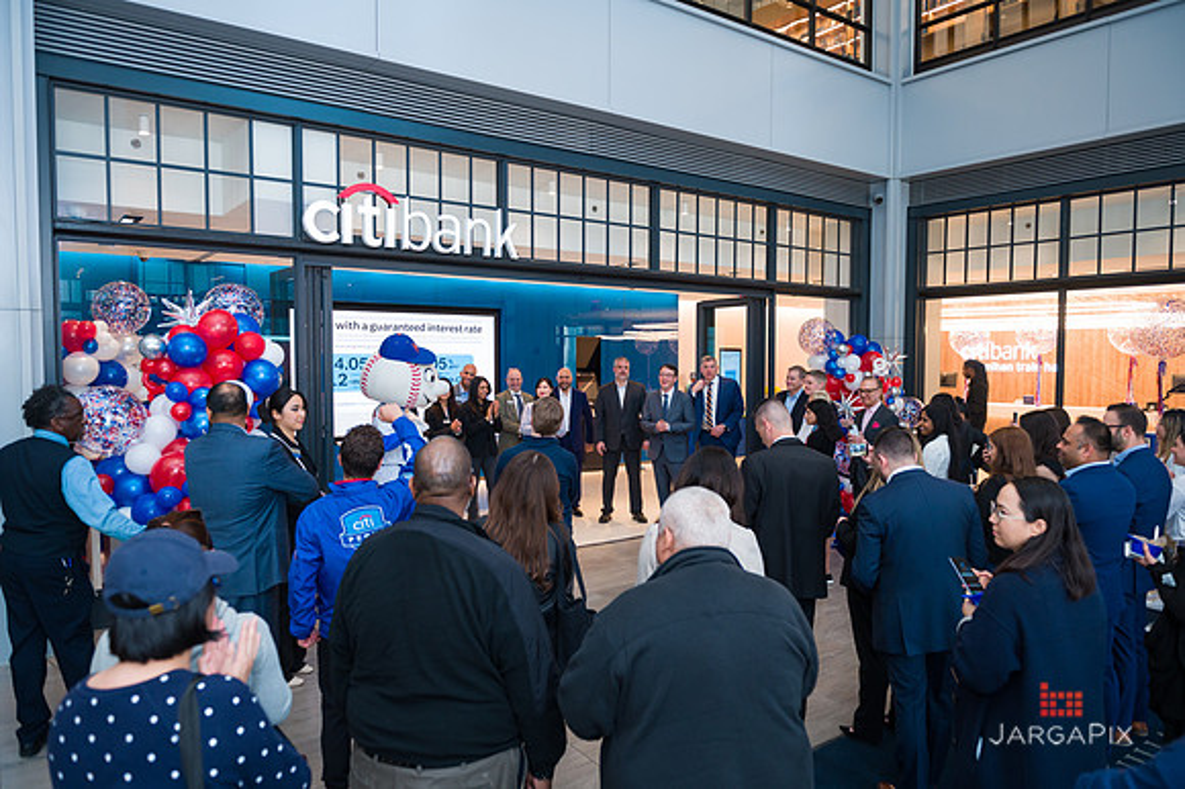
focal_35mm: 24
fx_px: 790
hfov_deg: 73.8
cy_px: 394
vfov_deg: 53.1
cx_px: 592
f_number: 4
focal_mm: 24
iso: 800
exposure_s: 1/200
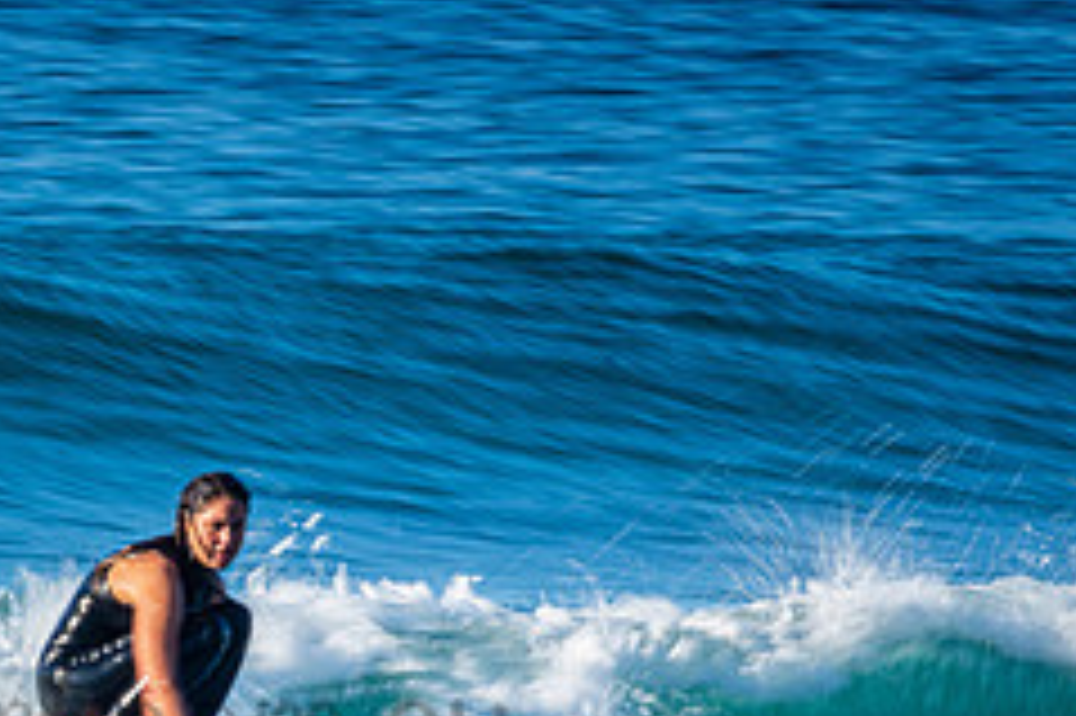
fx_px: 54448
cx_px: 32
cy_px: 682
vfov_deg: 0.8
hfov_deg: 1.1
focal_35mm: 1823
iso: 100
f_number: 25
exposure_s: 1/20
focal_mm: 500
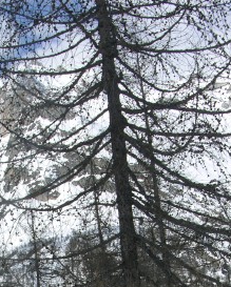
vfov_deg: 18.6
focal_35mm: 96
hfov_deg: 16.0
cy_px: 365
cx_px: 82
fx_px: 819
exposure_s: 1/235
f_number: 8
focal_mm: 9
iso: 50
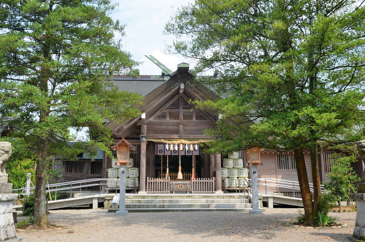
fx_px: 435
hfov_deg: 45.5
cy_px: 86
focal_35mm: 43
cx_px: 173
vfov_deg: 30.9
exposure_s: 1/200
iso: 400
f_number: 8
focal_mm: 22
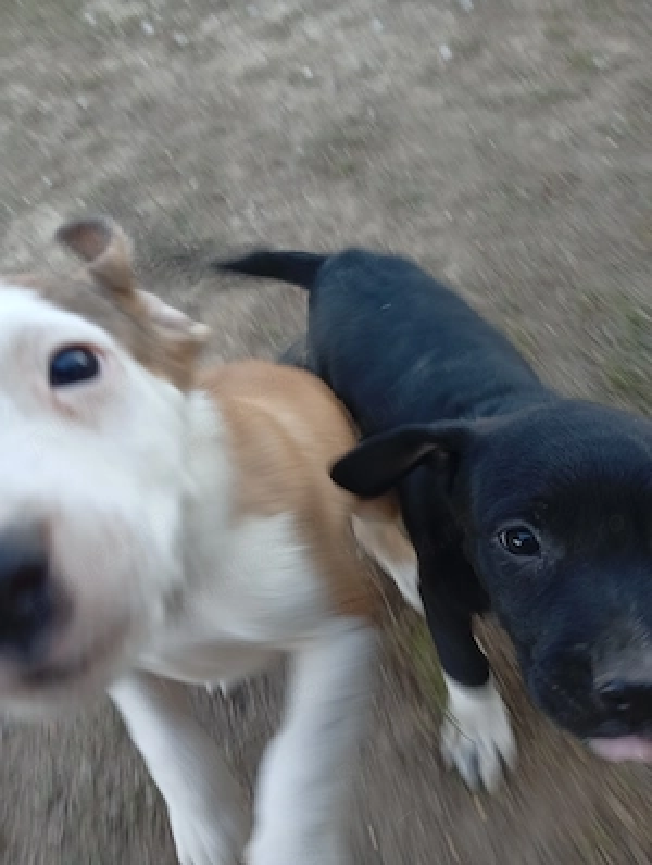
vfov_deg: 65.2
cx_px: 326
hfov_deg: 51.5
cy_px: 432
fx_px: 676
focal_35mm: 27
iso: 78
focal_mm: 3.98
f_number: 1.8
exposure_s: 1/50
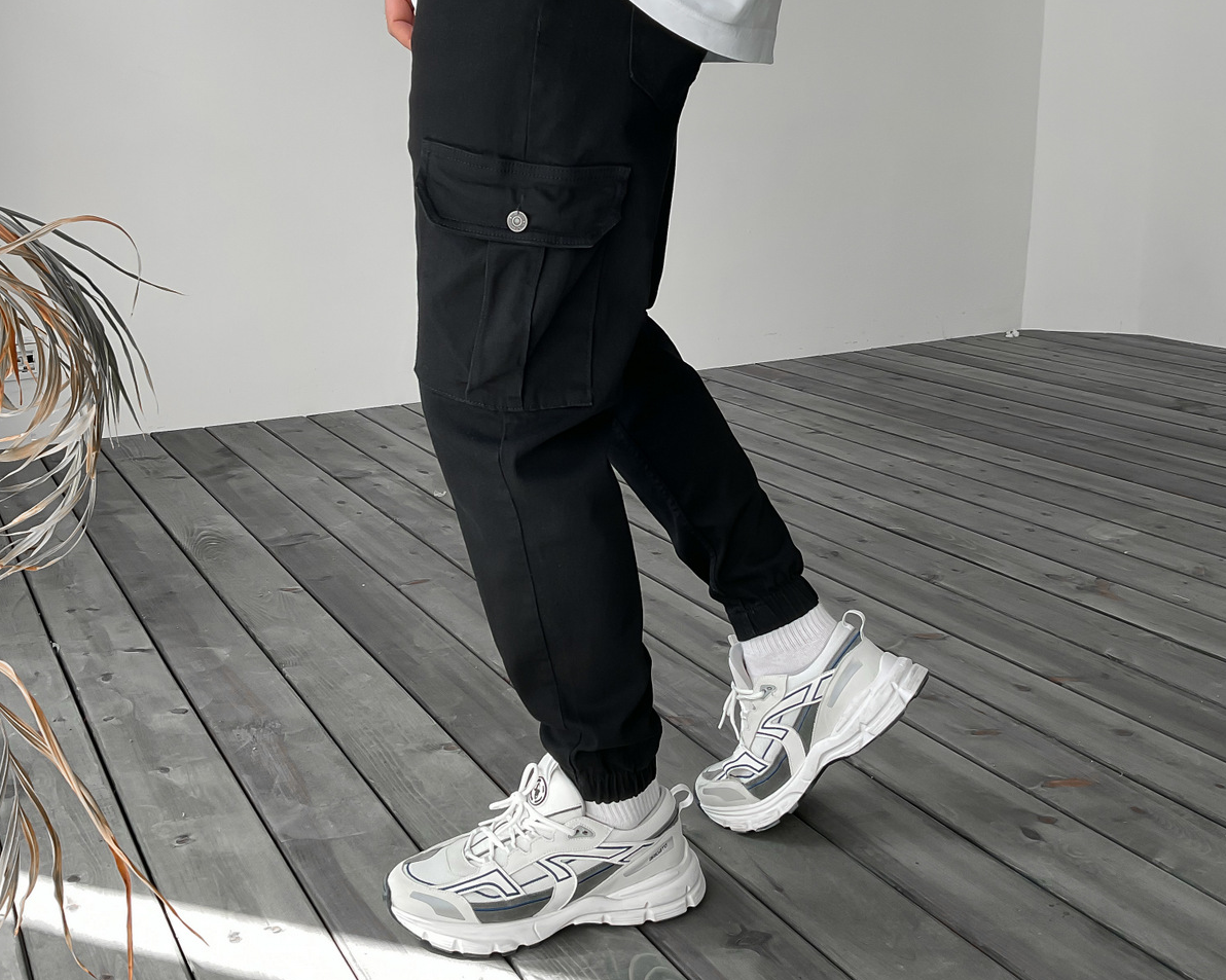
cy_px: 434
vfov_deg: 39.1
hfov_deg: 47.9
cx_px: 612
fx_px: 1378
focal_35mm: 38
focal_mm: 3
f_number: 1.8
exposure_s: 1/170
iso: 16
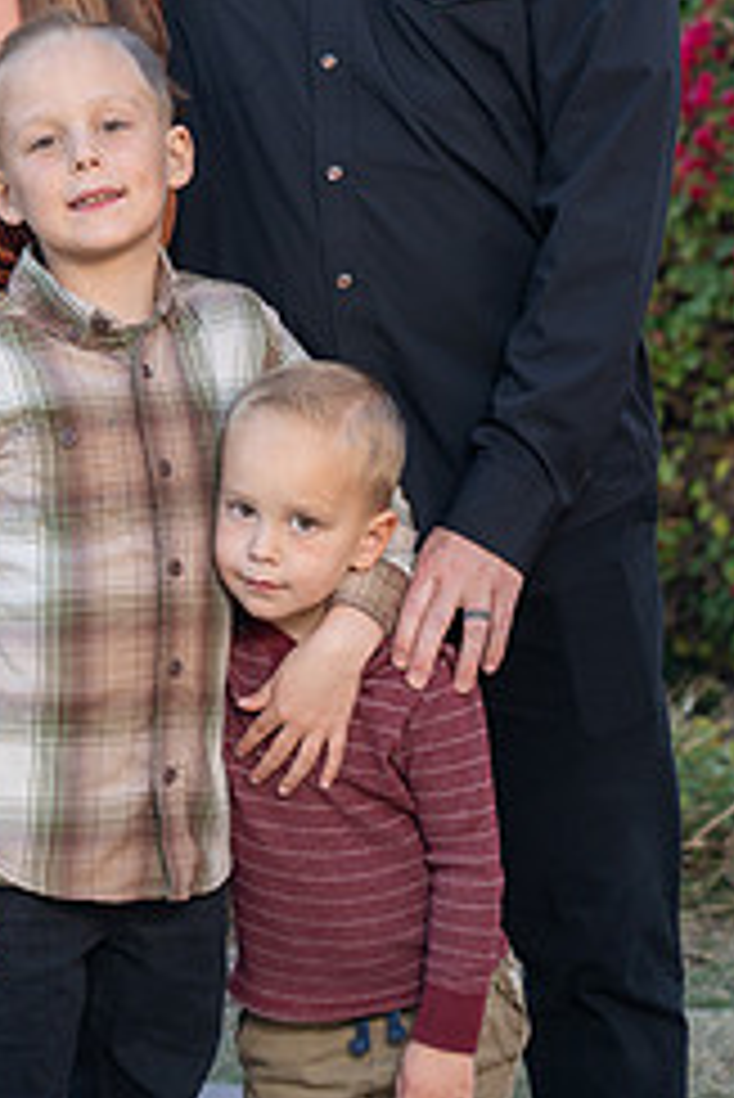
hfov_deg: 9.7
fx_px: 4336
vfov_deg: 14.3
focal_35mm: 142
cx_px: 216
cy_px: 171
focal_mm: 77
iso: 160
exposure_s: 1/200
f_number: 4
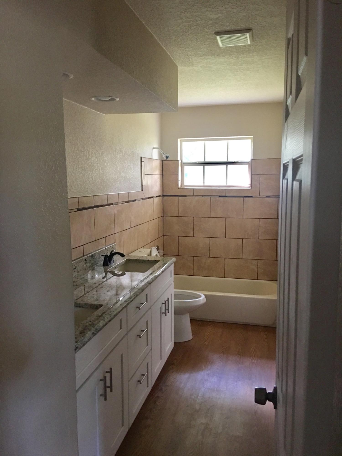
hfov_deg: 48.2
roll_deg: +0.0
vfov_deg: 61.7
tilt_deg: -7.0
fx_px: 382
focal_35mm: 29
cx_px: 171
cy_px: 228
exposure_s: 1/10
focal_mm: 4.15
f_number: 2.2
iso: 100
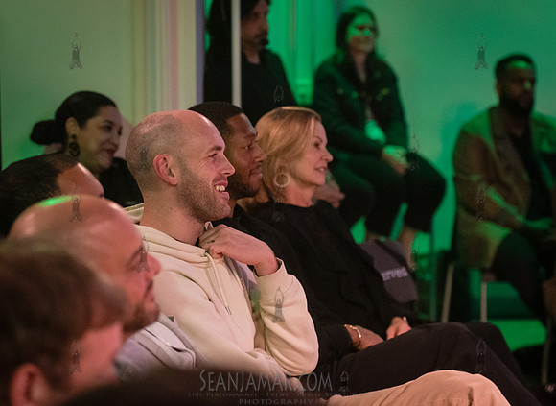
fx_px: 1777
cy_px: 184
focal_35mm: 112
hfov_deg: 17.8
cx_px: 286
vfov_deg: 13.0
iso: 6400
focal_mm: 92
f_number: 3.5
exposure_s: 1/160
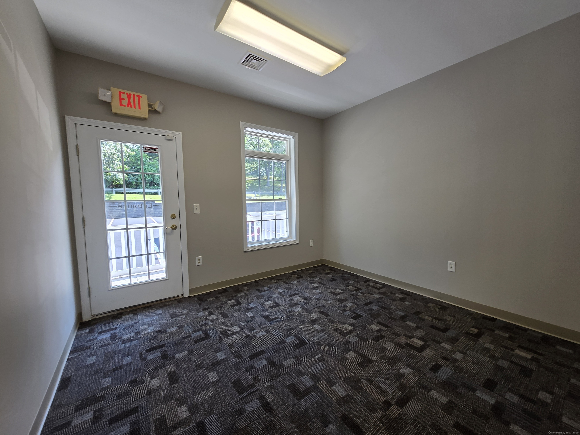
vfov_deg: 89.9
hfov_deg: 106.2
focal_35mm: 13
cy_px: 218
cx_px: 290
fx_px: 218
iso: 25
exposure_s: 1/59
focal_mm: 1.7
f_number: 2.2
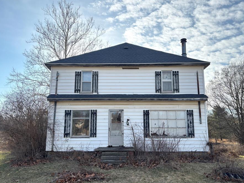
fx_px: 212
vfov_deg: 46.8
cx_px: 124
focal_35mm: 30
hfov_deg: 59.9
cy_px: 94
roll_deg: -0.1
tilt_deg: +10.8
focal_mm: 5.96
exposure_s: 1/894
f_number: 1.6
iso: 50
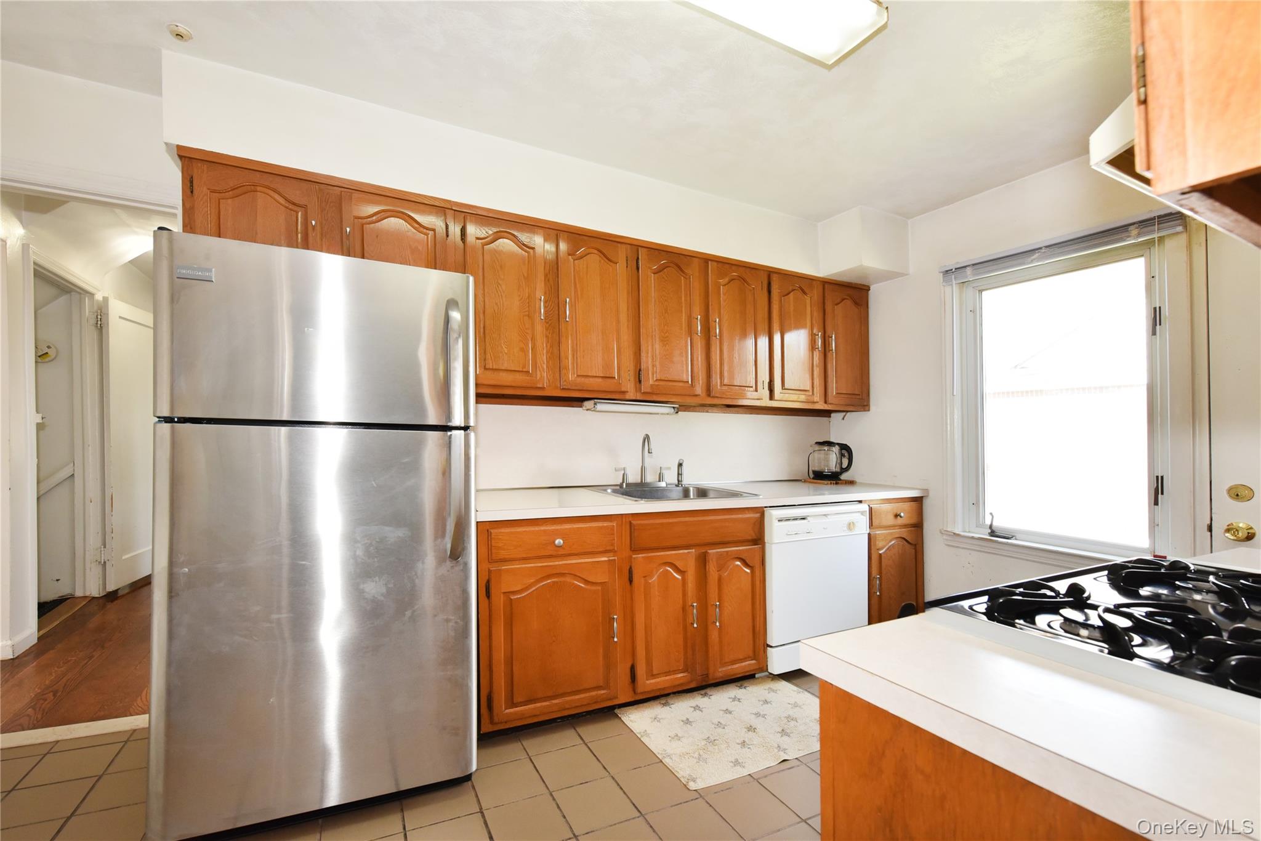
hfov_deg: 104.2
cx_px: 630
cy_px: 420
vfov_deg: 81.2
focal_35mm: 14
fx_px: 490
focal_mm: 14
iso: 1600
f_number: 8
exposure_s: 1/80
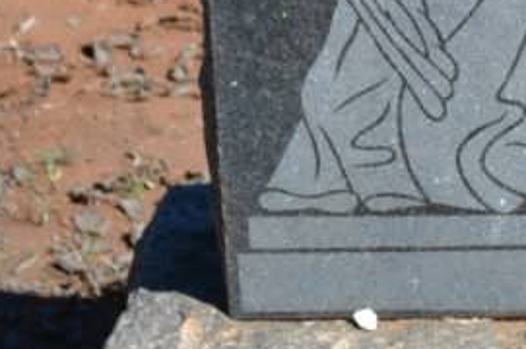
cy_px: -151
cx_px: 780
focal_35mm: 306
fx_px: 4466
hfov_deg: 6.7
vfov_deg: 4.5
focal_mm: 46
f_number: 5.6
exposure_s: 1/125
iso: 140
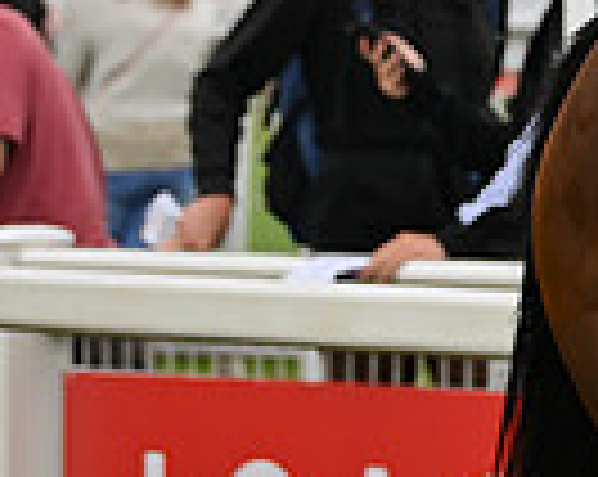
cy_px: -277
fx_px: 7387
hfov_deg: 4.6
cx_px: 1272
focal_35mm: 418
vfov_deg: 3.7
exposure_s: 1/800
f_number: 4.5
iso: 800
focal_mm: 102
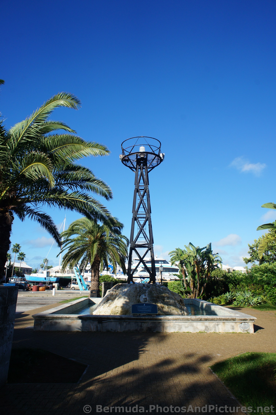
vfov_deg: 73.8
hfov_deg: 53.0
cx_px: 138
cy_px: 208
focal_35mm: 24
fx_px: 277
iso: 200
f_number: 13
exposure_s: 1/250
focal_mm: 16
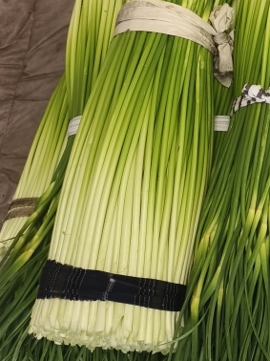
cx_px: 323
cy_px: 141
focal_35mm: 65
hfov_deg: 21.0
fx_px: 677
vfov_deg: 29.7
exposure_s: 1/100
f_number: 1.75
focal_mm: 5.5
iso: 198
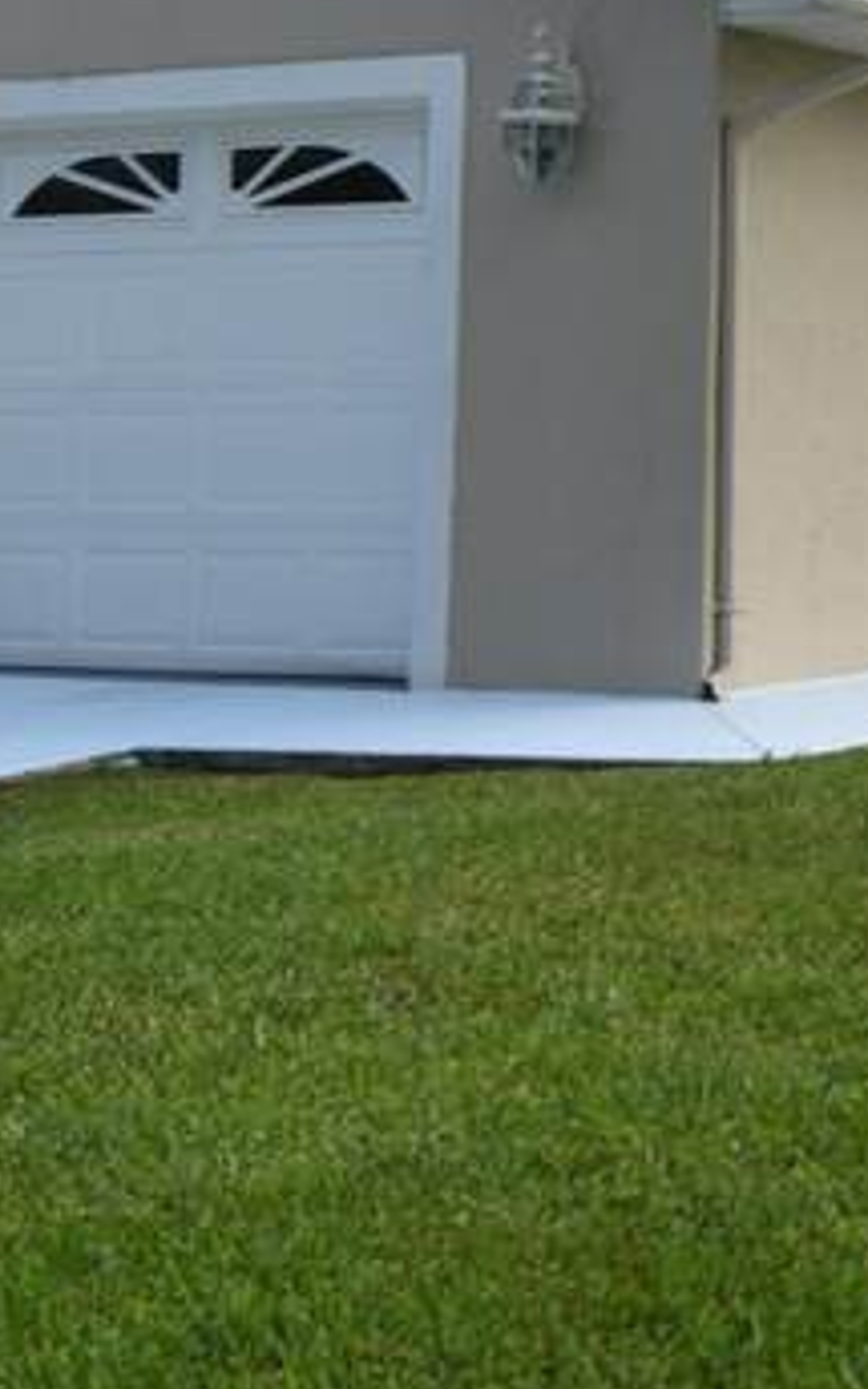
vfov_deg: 27.0
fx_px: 2797
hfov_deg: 15.0
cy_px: 172
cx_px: 1639
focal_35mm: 74
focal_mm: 13
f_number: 10
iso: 100
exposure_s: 1/200
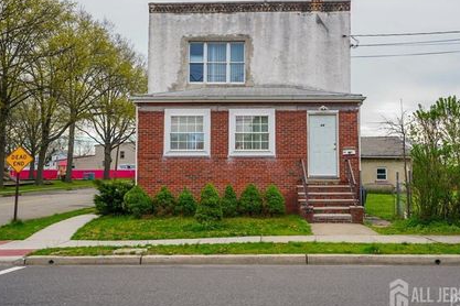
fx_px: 460
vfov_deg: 36.8
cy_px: 134
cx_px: 247
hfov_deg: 53.1
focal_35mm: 36
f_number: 10
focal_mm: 30
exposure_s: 1/160
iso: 250
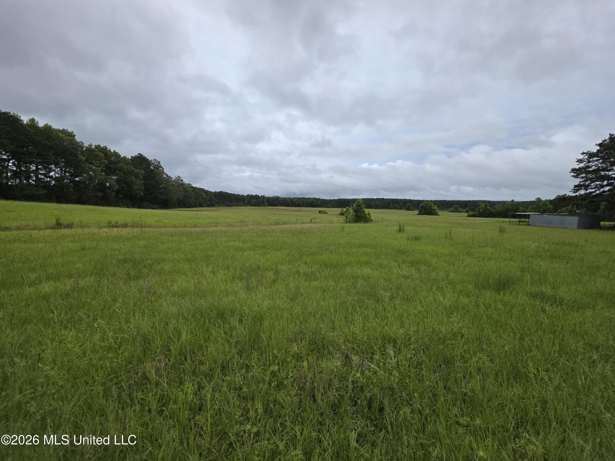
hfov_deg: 106.2
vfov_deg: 89.9
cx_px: 308
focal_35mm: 13
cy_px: 230
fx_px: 231
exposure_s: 1/1148
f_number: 1.9
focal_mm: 2.2
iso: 40
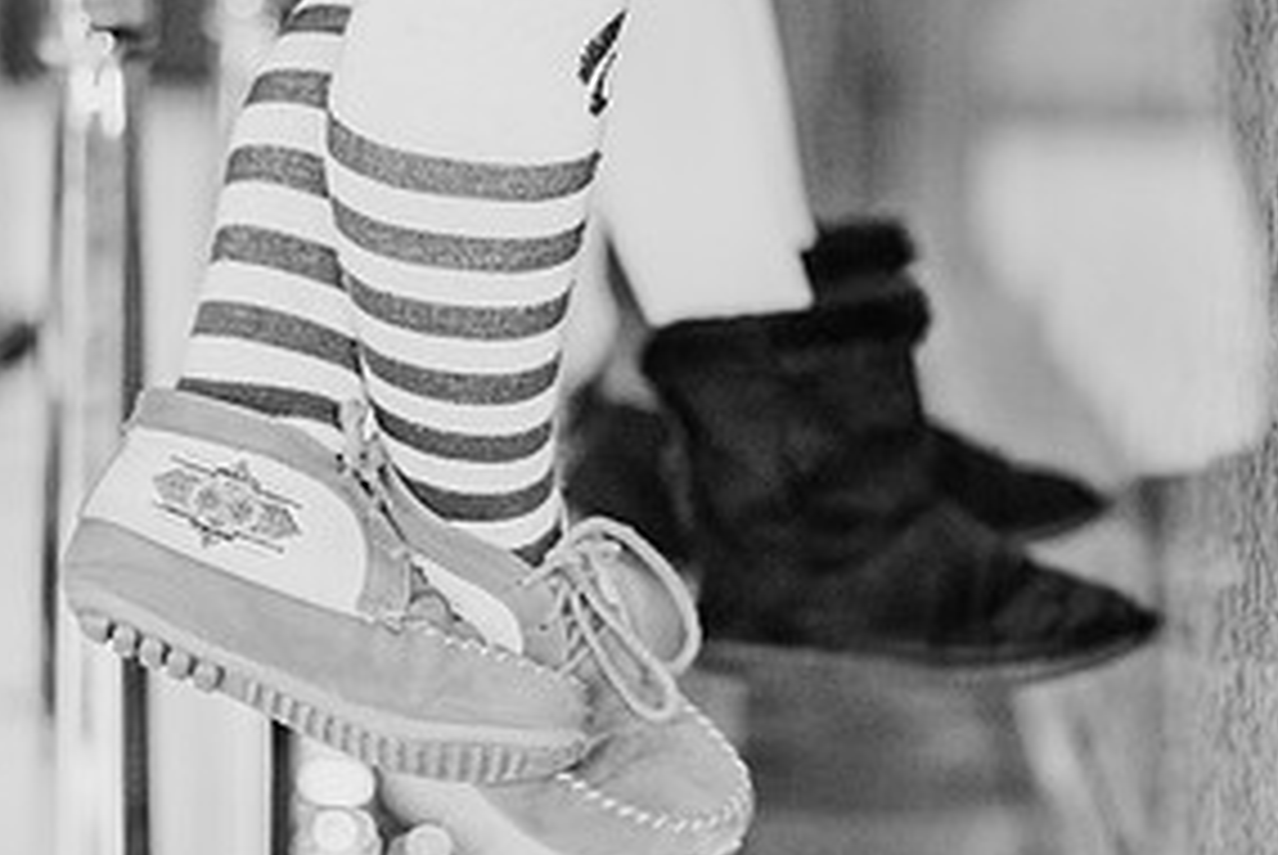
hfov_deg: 17.9
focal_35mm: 114
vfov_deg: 12.0
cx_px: 682
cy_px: 279
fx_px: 4051
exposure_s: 1/640
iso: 5000
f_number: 2
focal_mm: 50
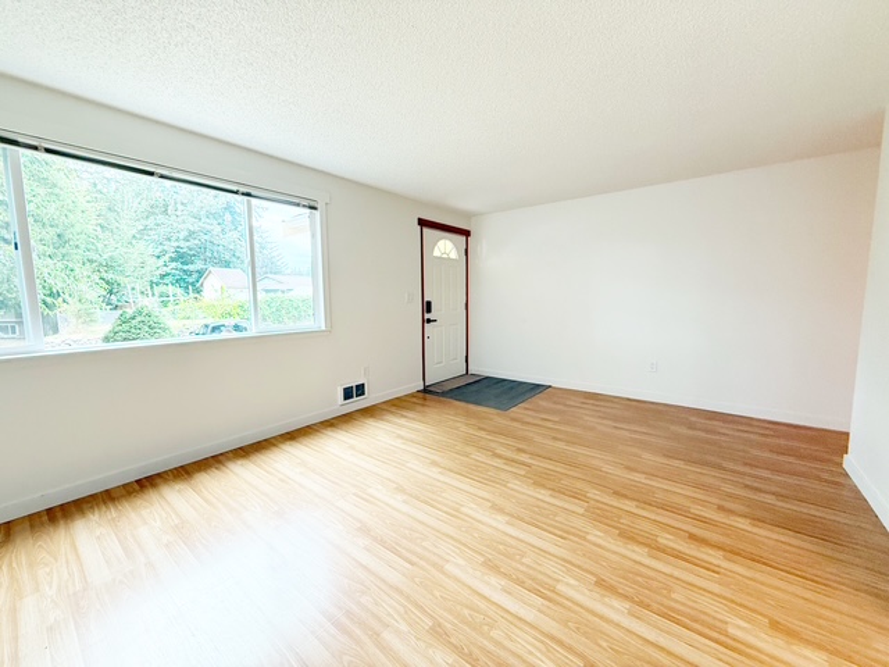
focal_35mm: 14
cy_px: 334
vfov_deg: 85.7
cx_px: 444
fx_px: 360
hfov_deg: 102.1
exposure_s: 1/120
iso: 250
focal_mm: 2.22
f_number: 2.2
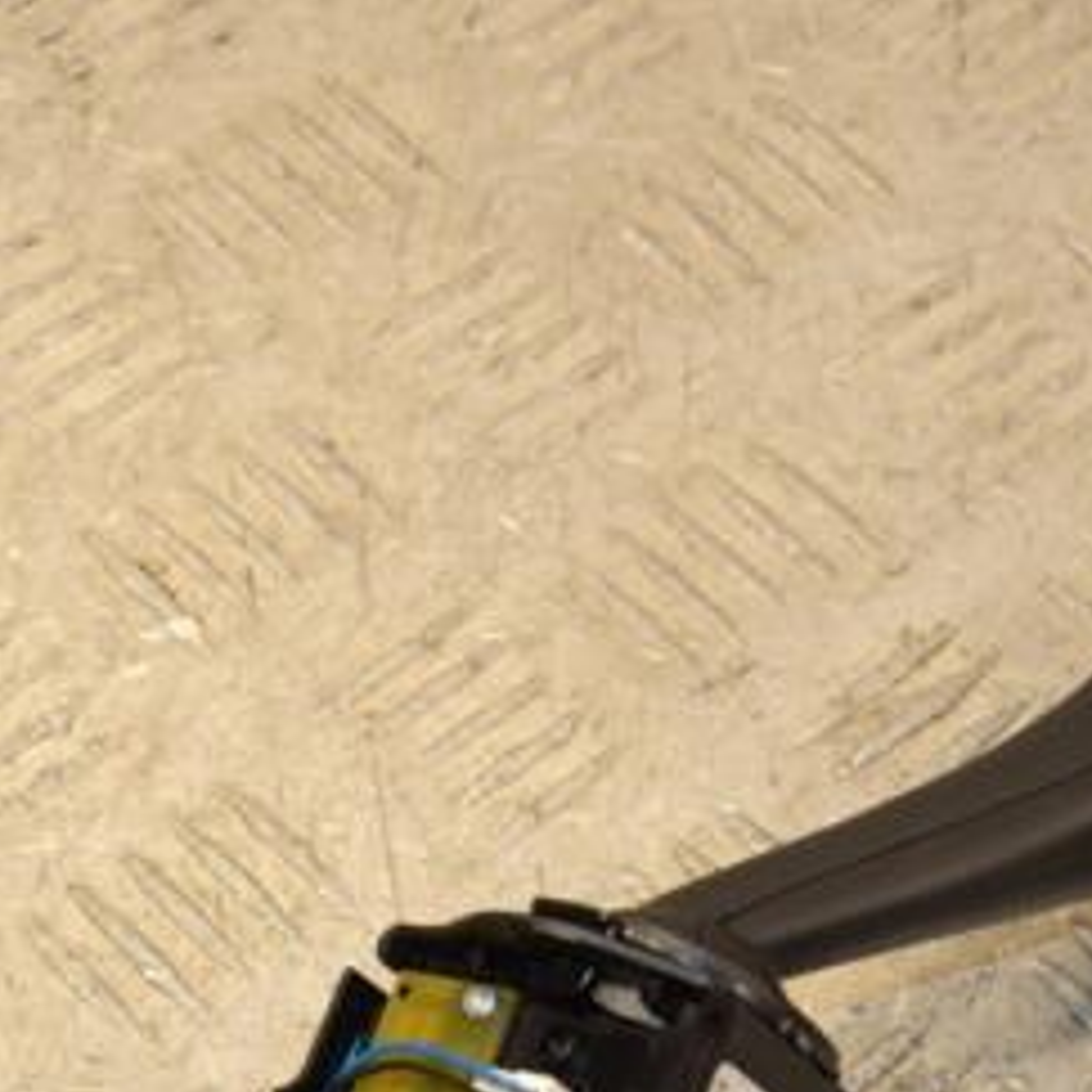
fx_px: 5389
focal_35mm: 151
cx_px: 840
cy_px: 894
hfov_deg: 11.5
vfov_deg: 11.5
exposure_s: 1/200
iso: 800
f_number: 8
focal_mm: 48
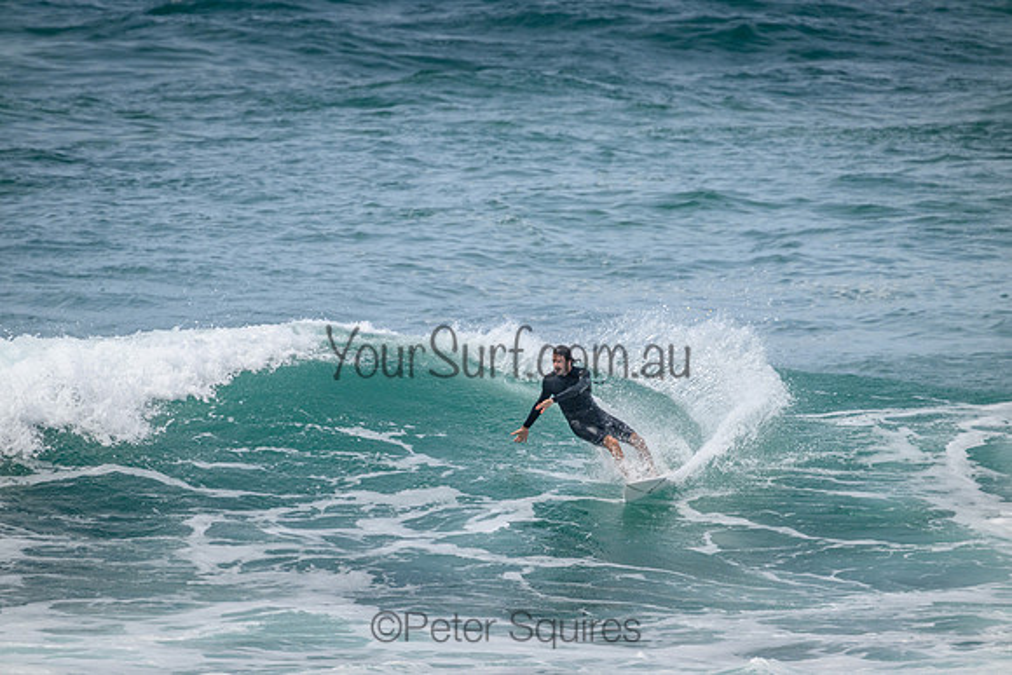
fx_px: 22493
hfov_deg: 2.6
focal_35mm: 800
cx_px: 506
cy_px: 338
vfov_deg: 1.7
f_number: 11
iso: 800
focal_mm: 800
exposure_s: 1/2000
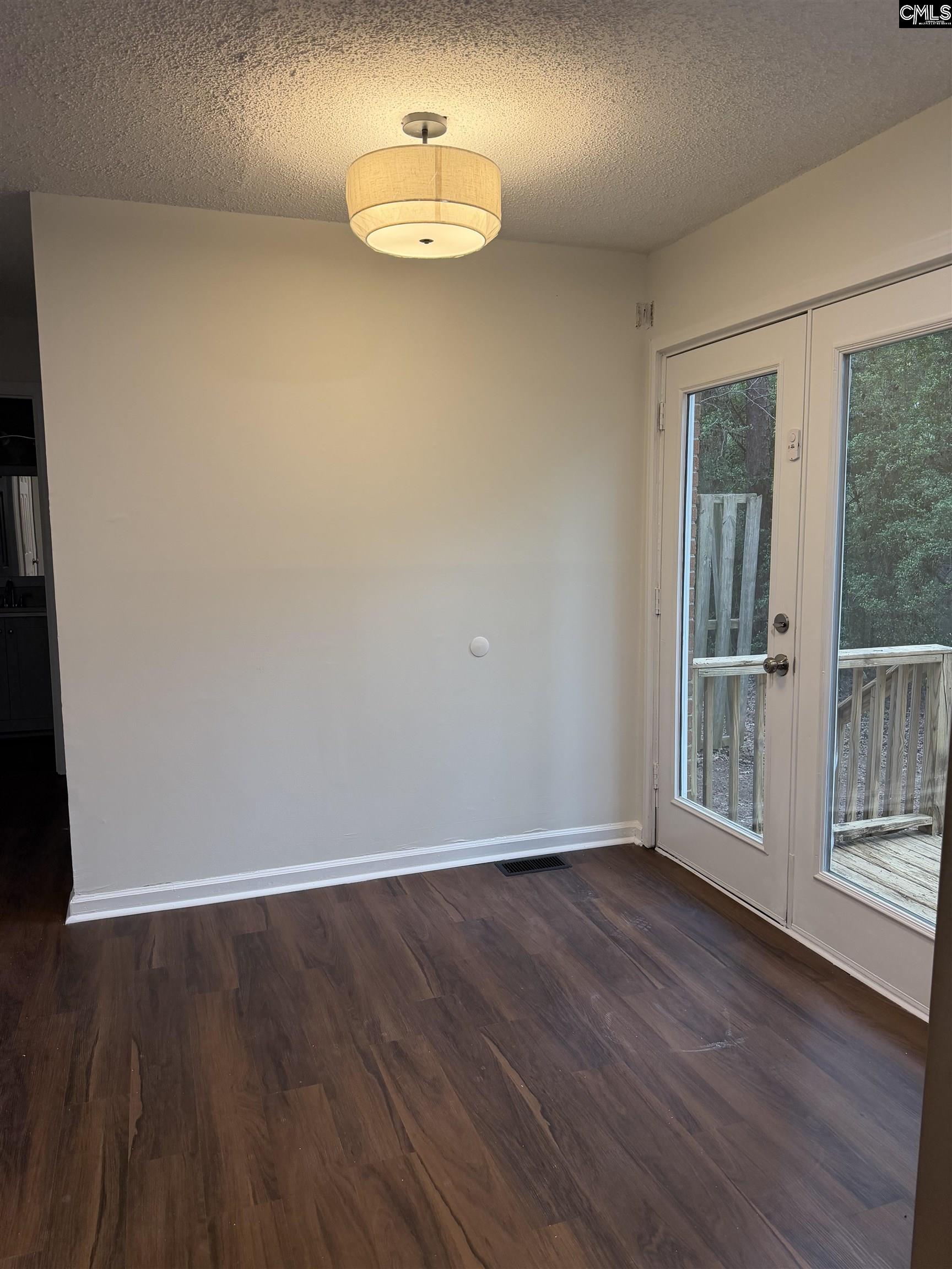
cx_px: 476
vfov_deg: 71.6
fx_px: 880
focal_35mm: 24
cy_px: 634
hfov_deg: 56.8
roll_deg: +0.2
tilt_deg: -7.9
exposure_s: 1/197
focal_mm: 6.76
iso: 200
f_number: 1.78
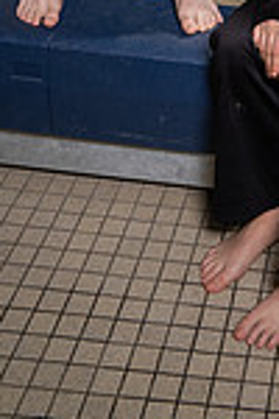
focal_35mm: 72
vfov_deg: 23.8
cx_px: 393
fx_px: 837
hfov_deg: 17.4
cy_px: -159
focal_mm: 24
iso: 800
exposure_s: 1/250
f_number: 8
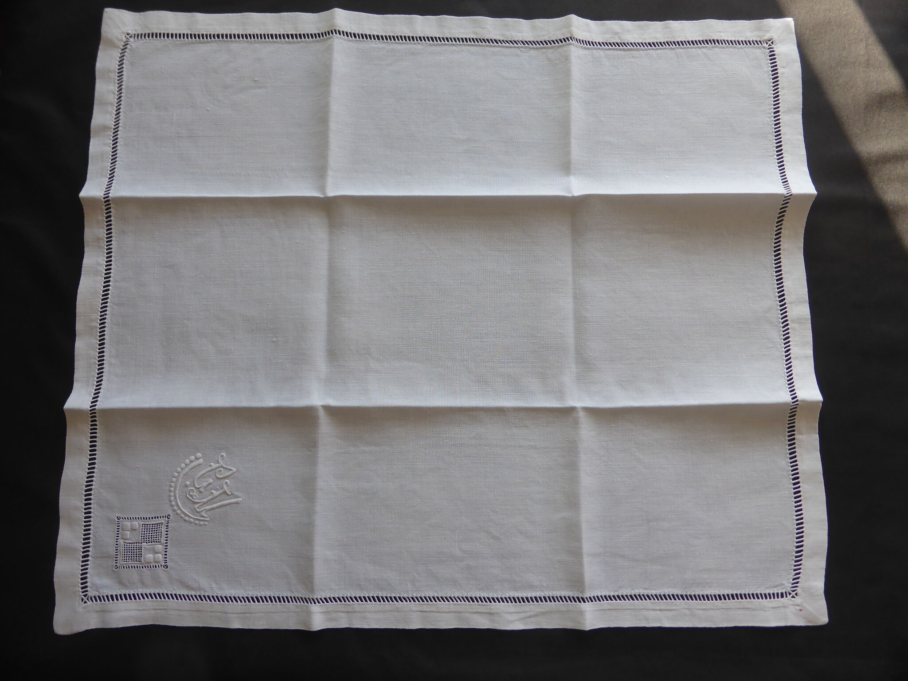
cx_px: 454
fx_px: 630
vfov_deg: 56.8
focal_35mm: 24
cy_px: 340
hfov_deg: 71.6
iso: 100
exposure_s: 1/100
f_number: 3.3
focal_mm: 4.3
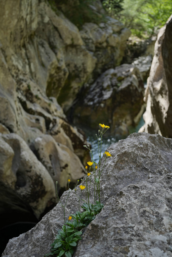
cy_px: 128
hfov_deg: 37.9
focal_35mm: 35
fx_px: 251
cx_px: 86
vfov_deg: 54.4
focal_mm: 35
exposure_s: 1/160
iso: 100
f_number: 4
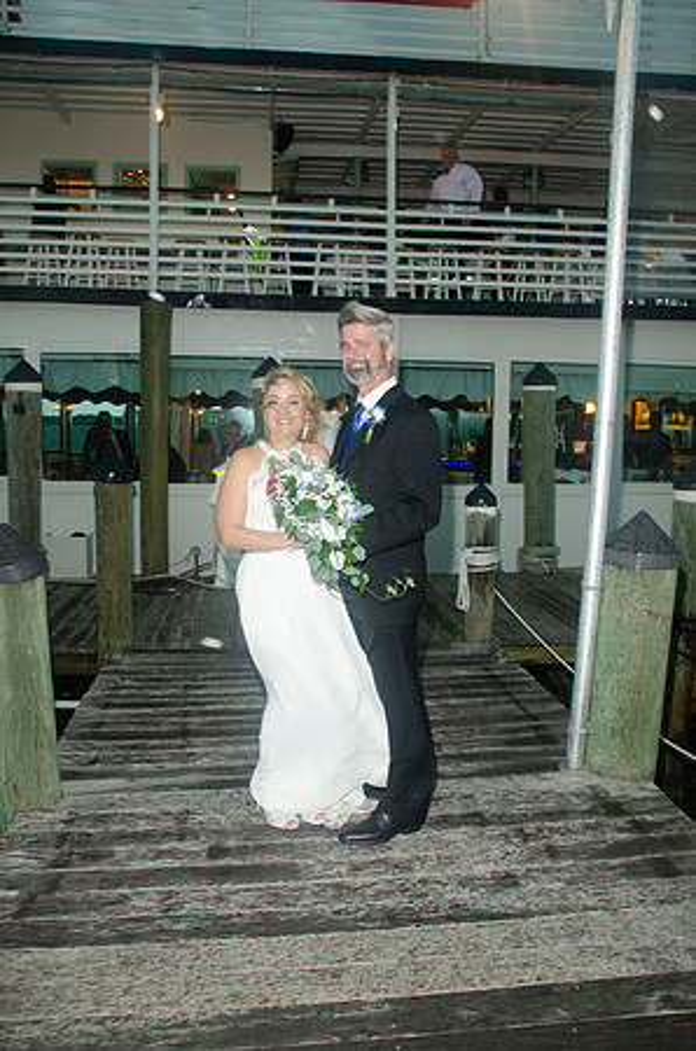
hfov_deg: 47.7
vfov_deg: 67.5
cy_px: 526
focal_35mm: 27
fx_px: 787
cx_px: 348
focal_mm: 18
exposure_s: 1/30
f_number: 5
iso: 400
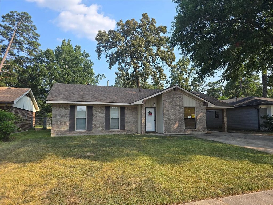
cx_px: 136
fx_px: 181
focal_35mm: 23
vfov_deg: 58.9
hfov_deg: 73.9
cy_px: 102
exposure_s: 1/406
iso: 12
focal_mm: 6.3
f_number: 1.7
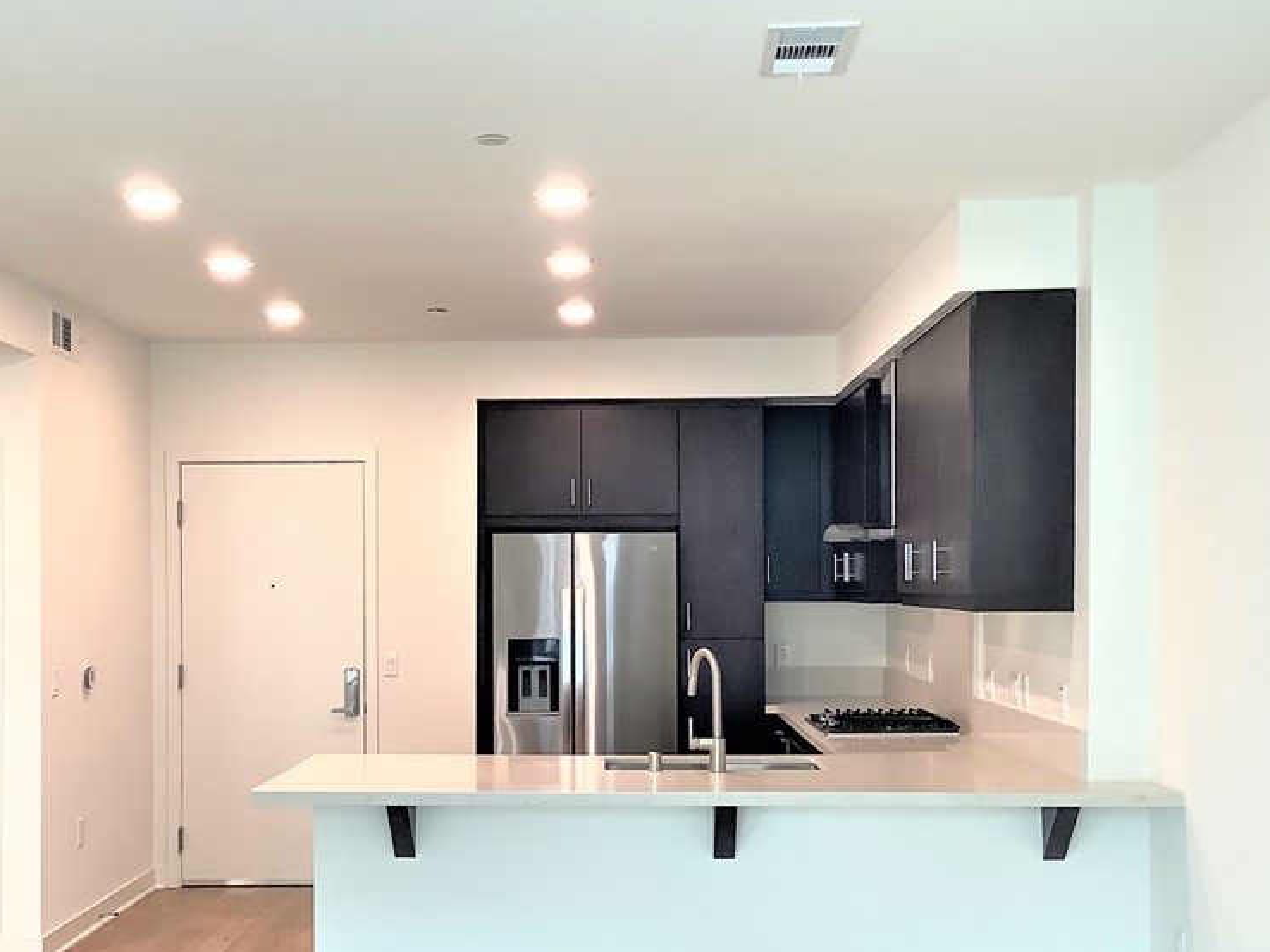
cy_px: 602
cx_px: 547
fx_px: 1577
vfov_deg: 33.4
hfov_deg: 43.8
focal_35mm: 43
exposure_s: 1/60
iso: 100
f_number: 2.4
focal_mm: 3.3
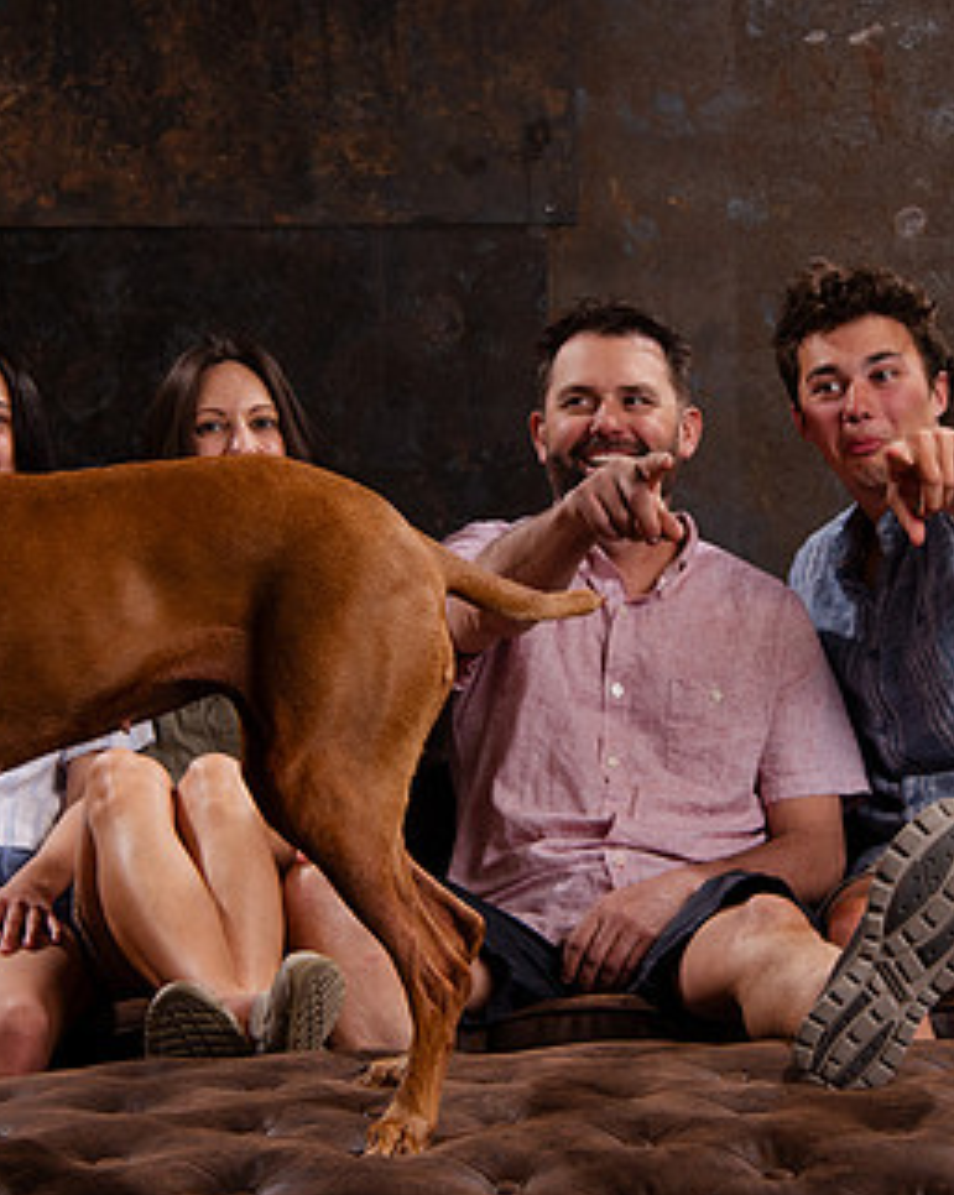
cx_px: 634
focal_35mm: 99
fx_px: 3499
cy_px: 657
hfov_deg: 15.5
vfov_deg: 19.4
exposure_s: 1/160
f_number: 8
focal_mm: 45
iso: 1000
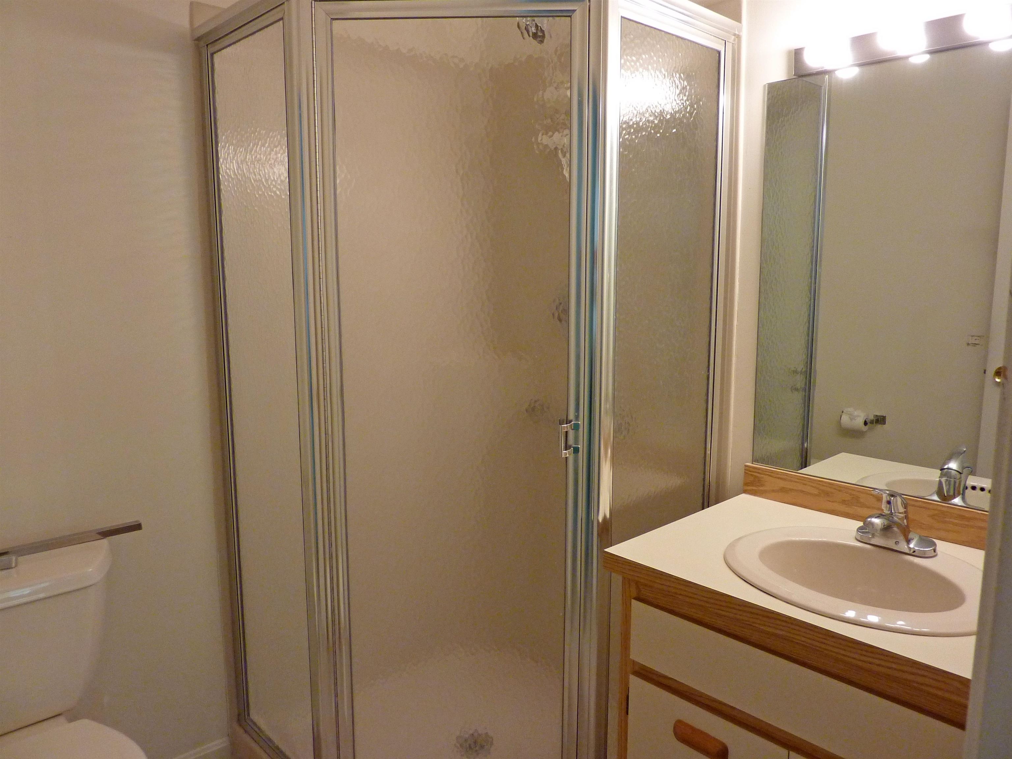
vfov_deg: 54.9
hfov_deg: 69.4
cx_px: 506
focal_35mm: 25
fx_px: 731
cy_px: 380
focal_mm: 4.1
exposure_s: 1/30
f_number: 3.3
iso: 250
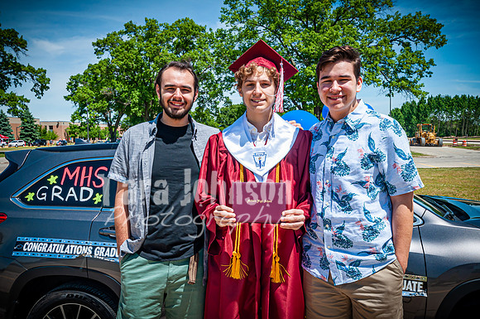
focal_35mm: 36
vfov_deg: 36.8
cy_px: 160
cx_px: 240
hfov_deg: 53.2
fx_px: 479
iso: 200
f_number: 10
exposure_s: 1/400
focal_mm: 24
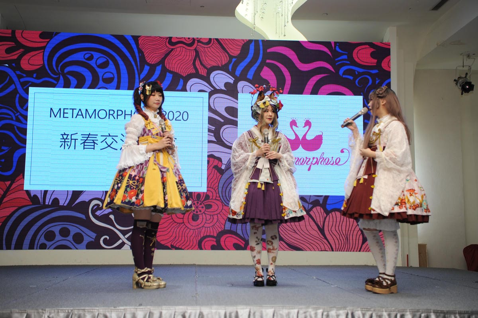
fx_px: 637
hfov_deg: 41.1
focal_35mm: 48
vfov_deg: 28.0
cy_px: 159
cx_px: 239
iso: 500
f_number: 3.2
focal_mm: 48
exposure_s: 1/160
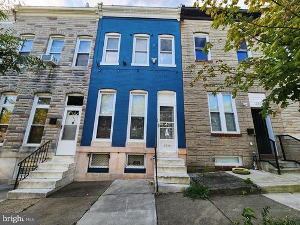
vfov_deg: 89.9
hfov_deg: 106.2
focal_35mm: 13
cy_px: 112
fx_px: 113
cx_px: 150
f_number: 2.2
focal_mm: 2.2
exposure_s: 1/270
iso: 50
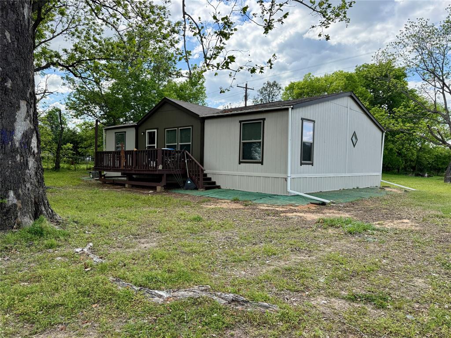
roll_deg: -1.3
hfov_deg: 71.6
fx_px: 313
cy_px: 169
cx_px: 226
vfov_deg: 56.8
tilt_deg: -1.1
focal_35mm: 24
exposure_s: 1/2703
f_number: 1.78
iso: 100
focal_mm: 6.76
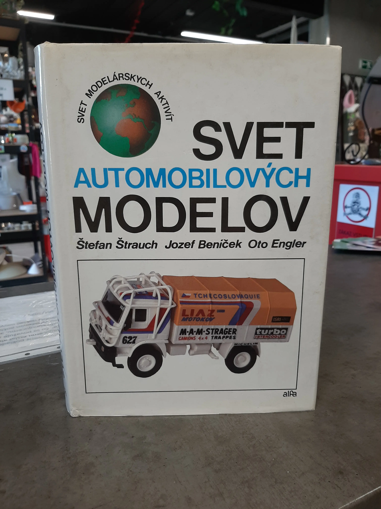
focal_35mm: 26
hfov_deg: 53.1
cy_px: 254
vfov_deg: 67.3
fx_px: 382
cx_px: 190
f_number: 1.7
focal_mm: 3.93
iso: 50
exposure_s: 1/50
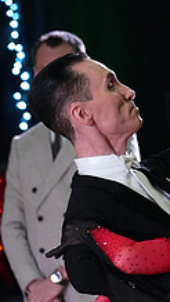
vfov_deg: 3.9
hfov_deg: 2.2
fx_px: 4445
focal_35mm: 554
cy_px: 385
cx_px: 252
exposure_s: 1/400
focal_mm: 200
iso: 10000
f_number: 6.3
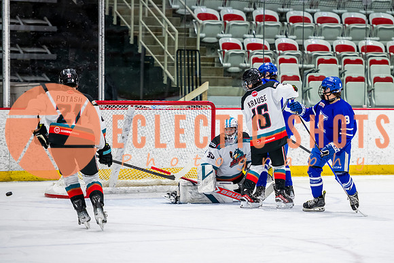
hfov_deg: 9.9
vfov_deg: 6.6
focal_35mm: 207
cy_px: 121
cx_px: 260
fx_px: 2268
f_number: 3.2
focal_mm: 155
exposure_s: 1/800
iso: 1600
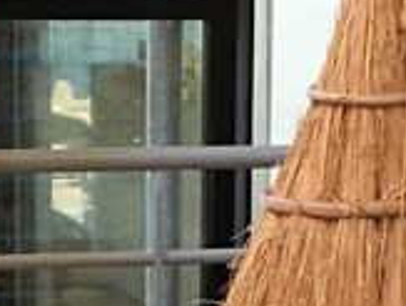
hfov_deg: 13.8
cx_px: 286
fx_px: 1669
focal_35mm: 142
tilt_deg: -12.6
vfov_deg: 9.9
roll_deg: -1.3
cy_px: 547
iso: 125
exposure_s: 1/33
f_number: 2.2
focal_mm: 4.15
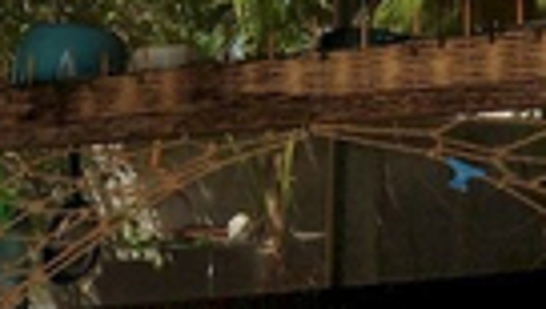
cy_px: 556
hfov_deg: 16.0
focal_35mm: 132
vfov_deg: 8.8
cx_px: 44
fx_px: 1914
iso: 50
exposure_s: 1/861
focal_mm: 4.13
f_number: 2.4
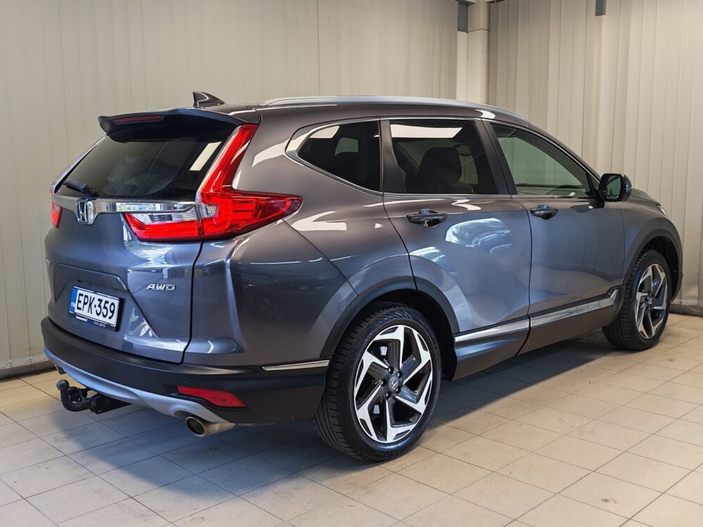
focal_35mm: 35
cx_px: 355
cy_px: 266
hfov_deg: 52.6
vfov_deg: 40.7
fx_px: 711
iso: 50
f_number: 1.6
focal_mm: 5.4
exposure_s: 1/50
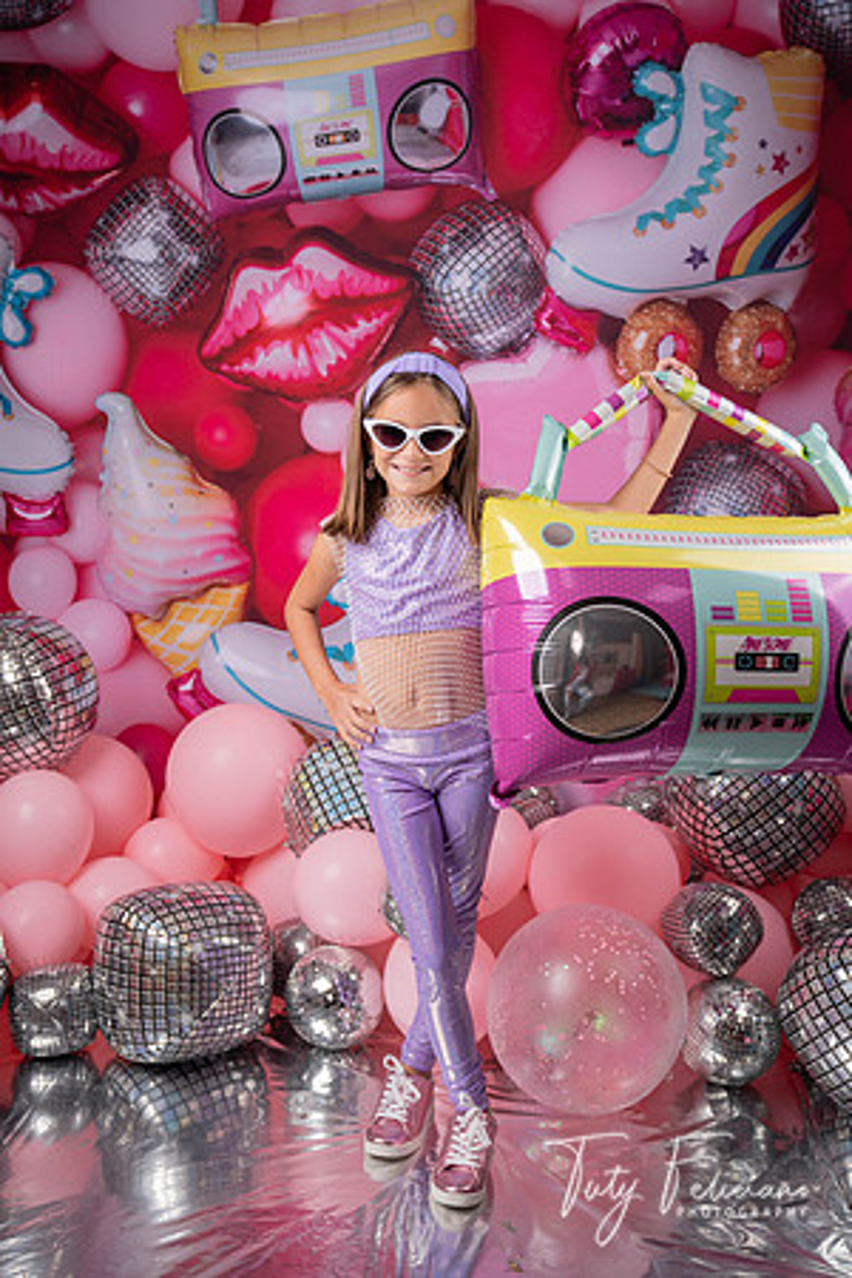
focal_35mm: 37
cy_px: 639
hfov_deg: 35.9
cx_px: 426
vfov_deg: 51.9
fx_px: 1313
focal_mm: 37
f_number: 4
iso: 64
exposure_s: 1/100
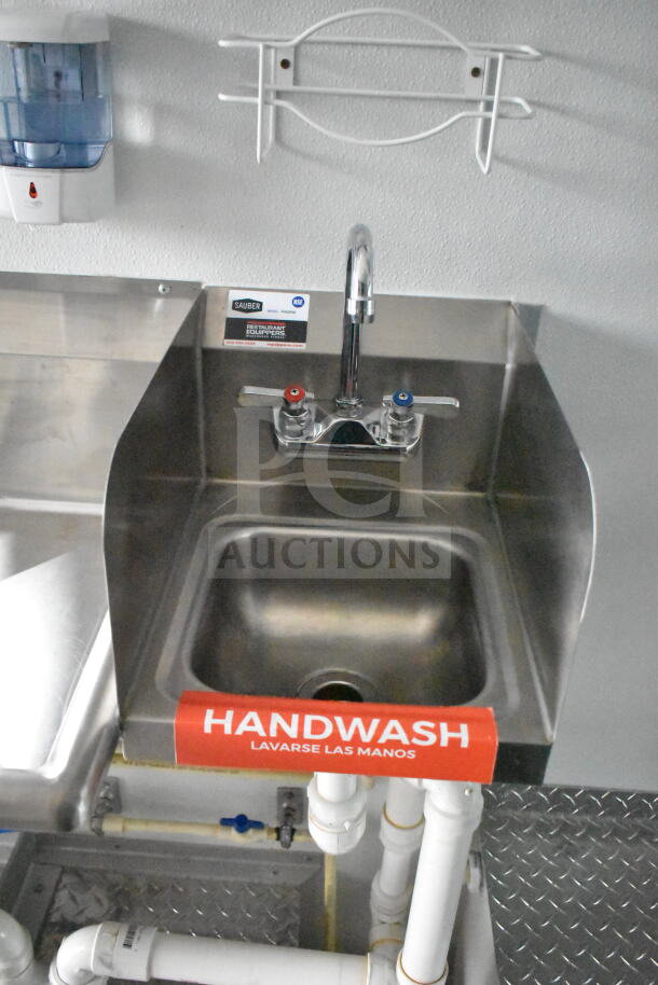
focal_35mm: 33
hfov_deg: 40.0
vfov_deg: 57.2
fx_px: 904
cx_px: 329
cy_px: 492
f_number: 3.8
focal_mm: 22
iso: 25600
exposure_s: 1/4000
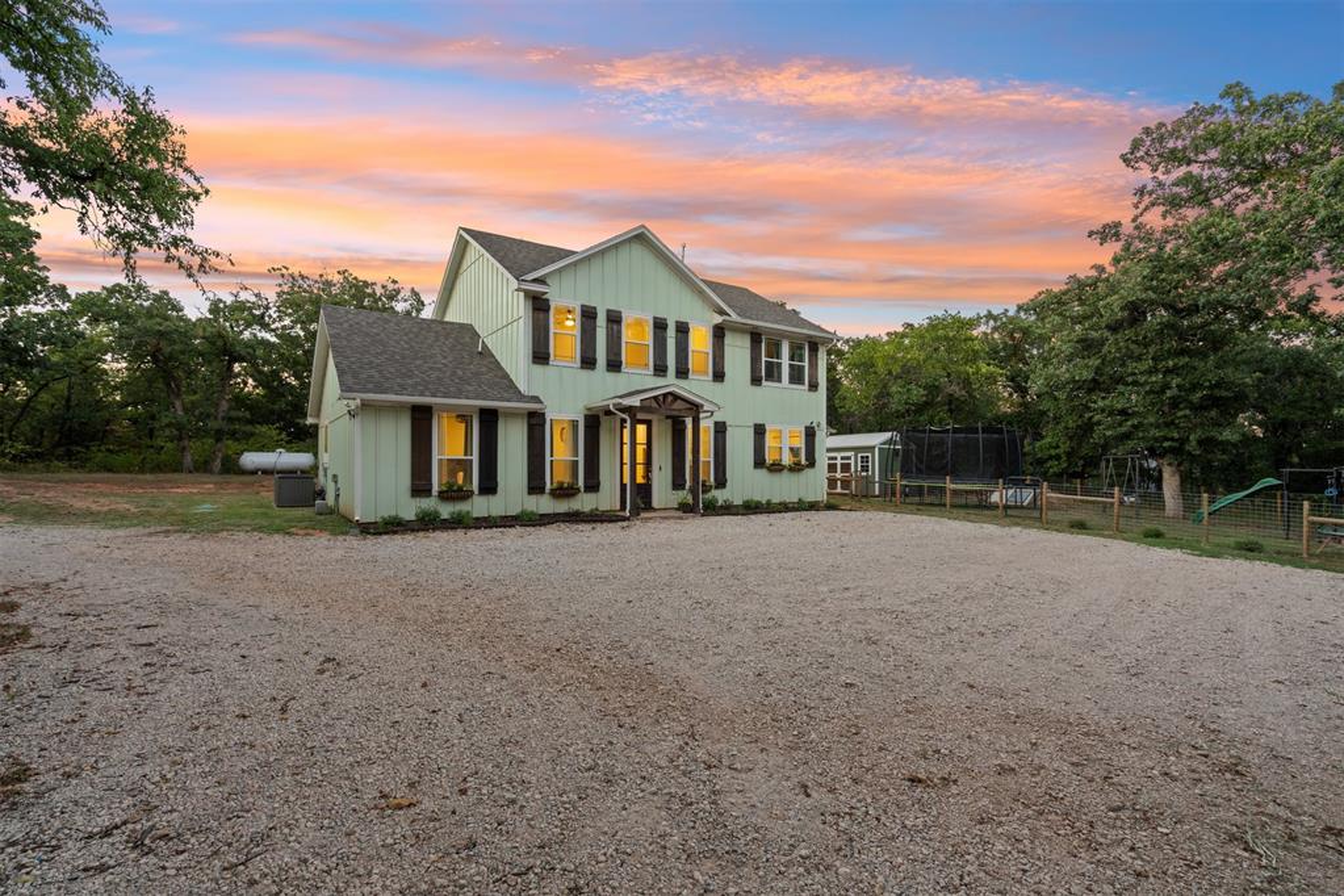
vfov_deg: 73.7
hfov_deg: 96.7
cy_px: 448
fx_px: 597
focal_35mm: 16
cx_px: 672
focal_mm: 16
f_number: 8
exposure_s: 1/4
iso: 200
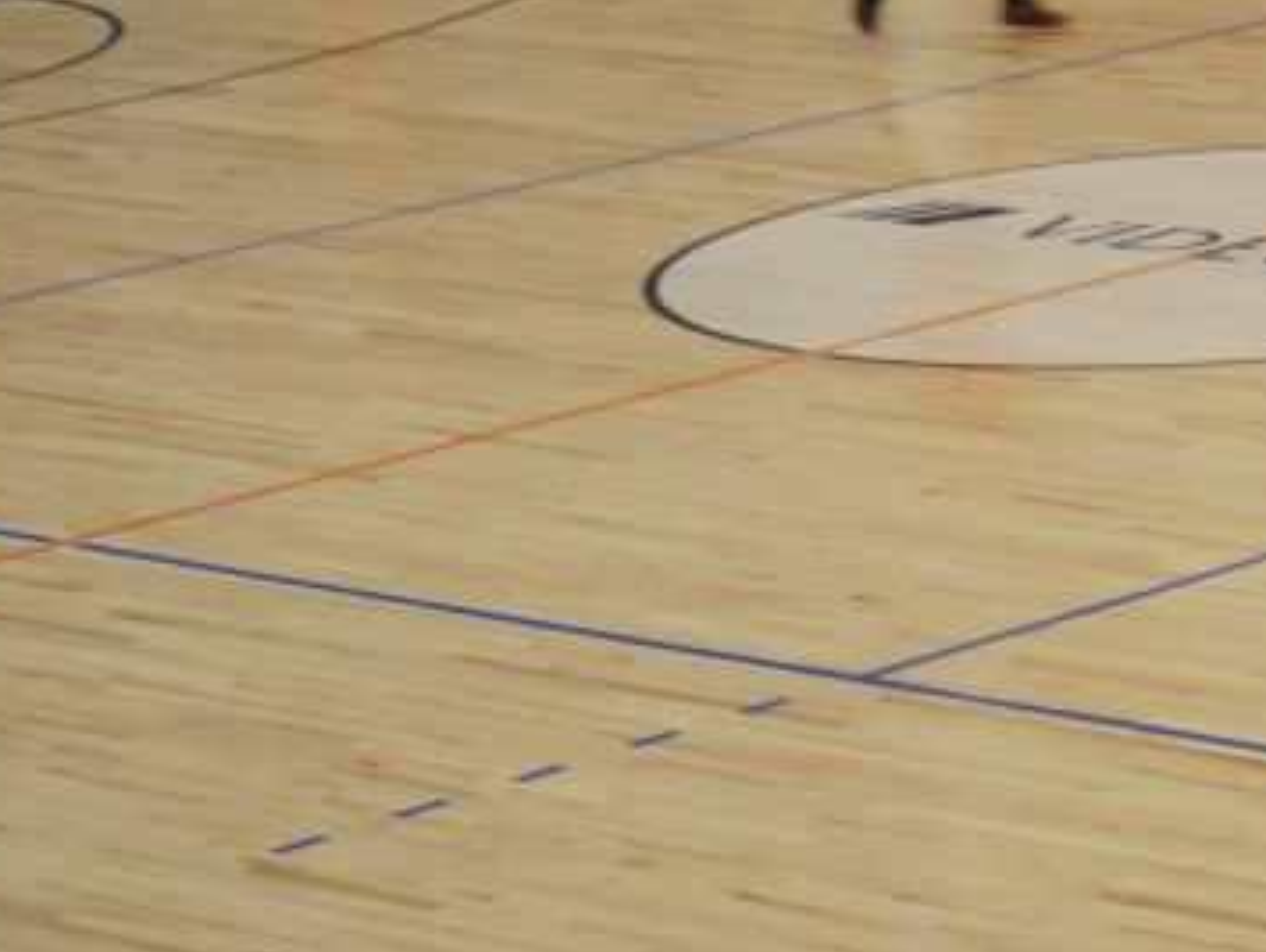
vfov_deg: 6.8
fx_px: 7944
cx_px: 1359
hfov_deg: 9.0
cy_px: 25
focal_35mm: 217
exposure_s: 1/100
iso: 2500
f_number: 5.6
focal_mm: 42
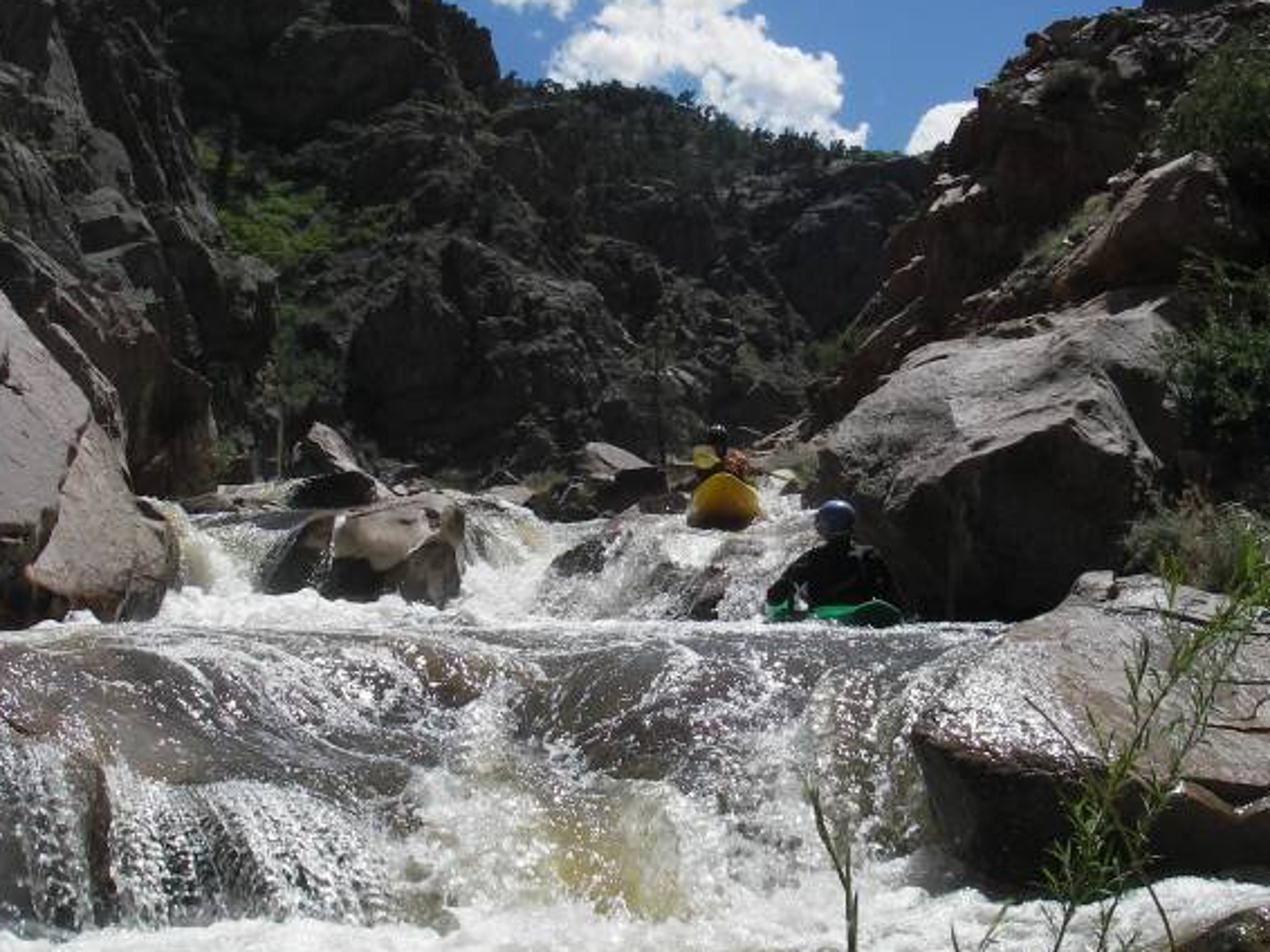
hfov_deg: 43.8
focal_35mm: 43
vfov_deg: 33.6
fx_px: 1577
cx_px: 693
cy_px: 438
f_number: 6.6
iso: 50
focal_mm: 6.3
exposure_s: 1/320
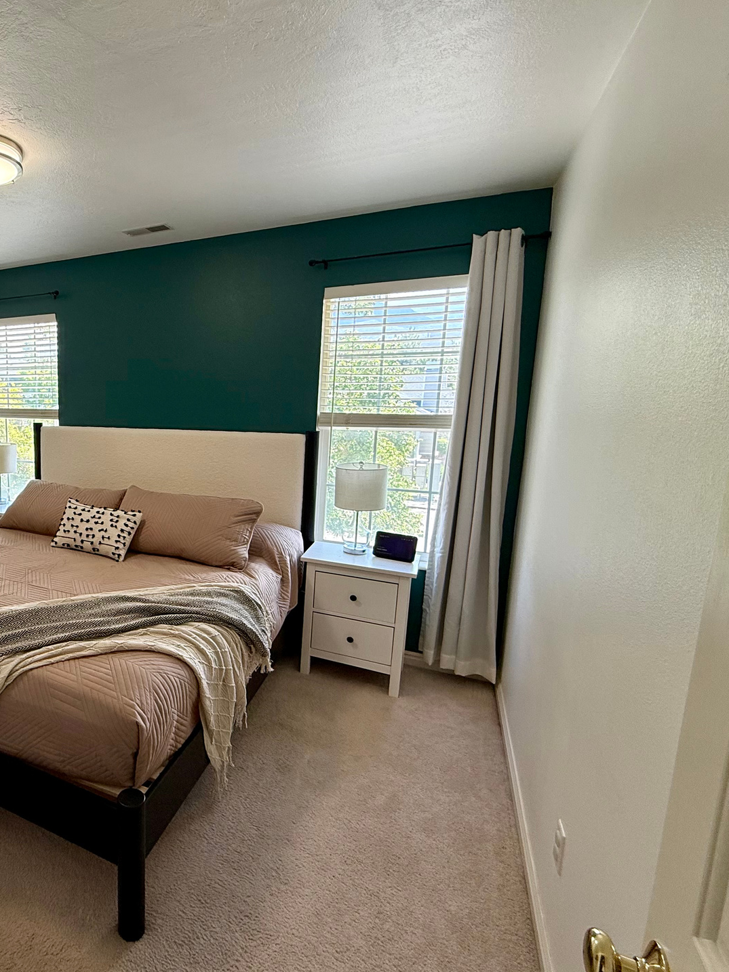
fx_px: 562
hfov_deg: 59.2
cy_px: 483
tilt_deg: -9.3
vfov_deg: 81.8
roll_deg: +0.1
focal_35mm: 20
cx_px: 117
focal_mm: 2.22
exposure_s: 1/99
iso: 100
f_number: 2.2
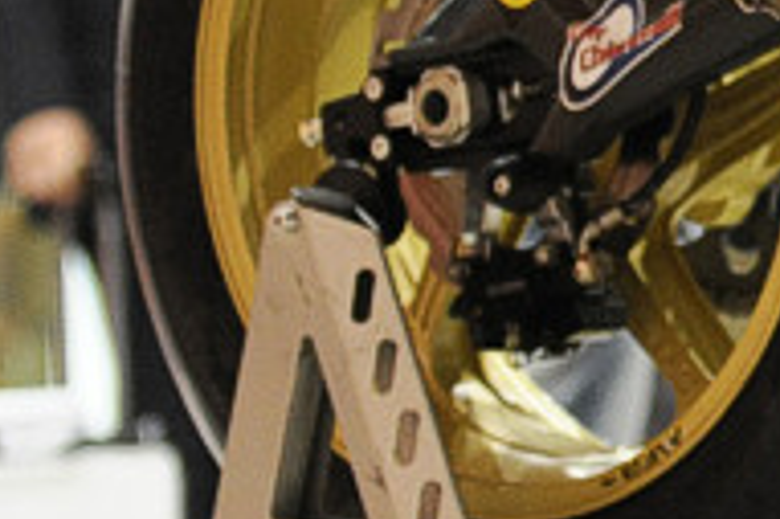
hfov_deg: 4.1
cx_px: 1764
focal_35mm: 494
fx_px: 10694
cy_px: -360
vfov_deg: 2.8
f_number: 2.8
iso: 1250
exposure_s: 1/80
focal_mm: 70
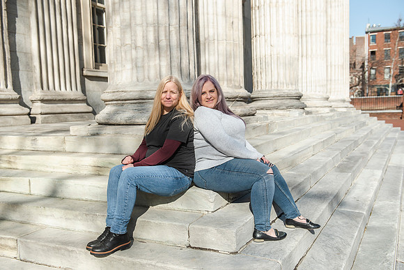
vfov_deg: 37.0
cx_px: 205
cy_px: 134
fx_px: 402
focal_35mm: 36
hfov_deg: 53.3
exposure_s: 1/4000
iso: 250
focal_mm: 35
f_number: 4
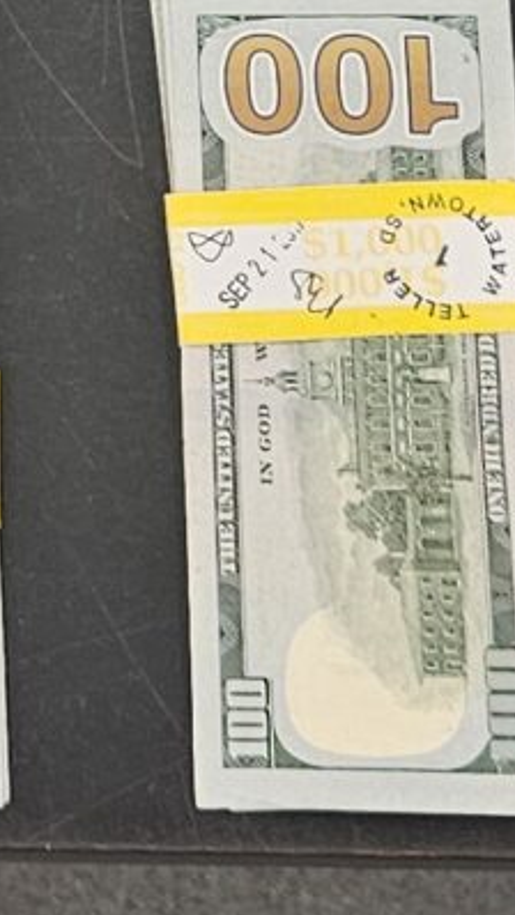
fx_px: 3907
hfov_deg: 7.4
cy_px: -575
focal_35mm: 161
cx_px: -258
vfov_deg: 12.5
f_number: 1.8
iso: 200
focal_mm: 5.4
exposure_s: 1/182
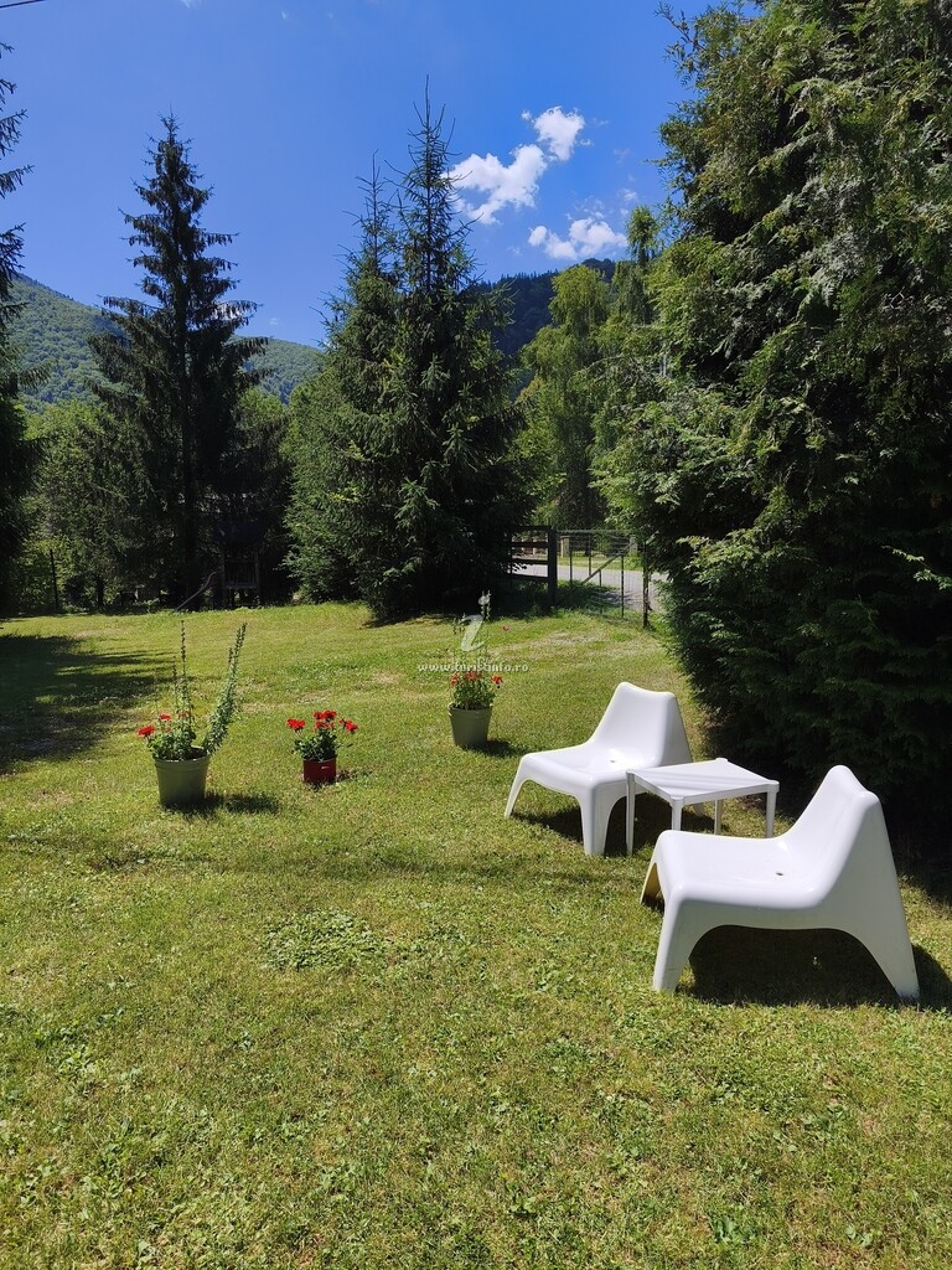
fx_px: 843
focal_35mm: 23
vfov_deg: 73.9
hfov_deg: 58.9
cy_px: 635
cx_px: 476
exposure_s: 1/1551
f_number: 1.7
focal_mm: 6.06
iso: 50
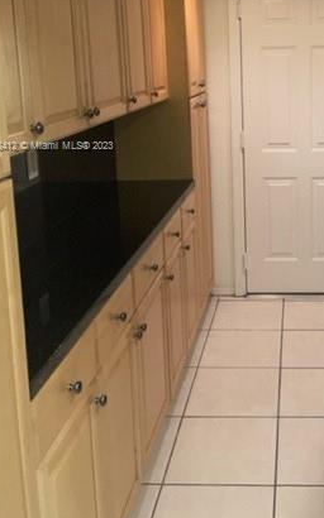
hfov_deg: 29.0
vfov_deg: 45.0
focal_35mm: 43
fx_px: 608
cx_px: 272
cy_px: 147
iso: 500
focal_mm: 5.1
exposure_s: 1/40
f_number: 1.6
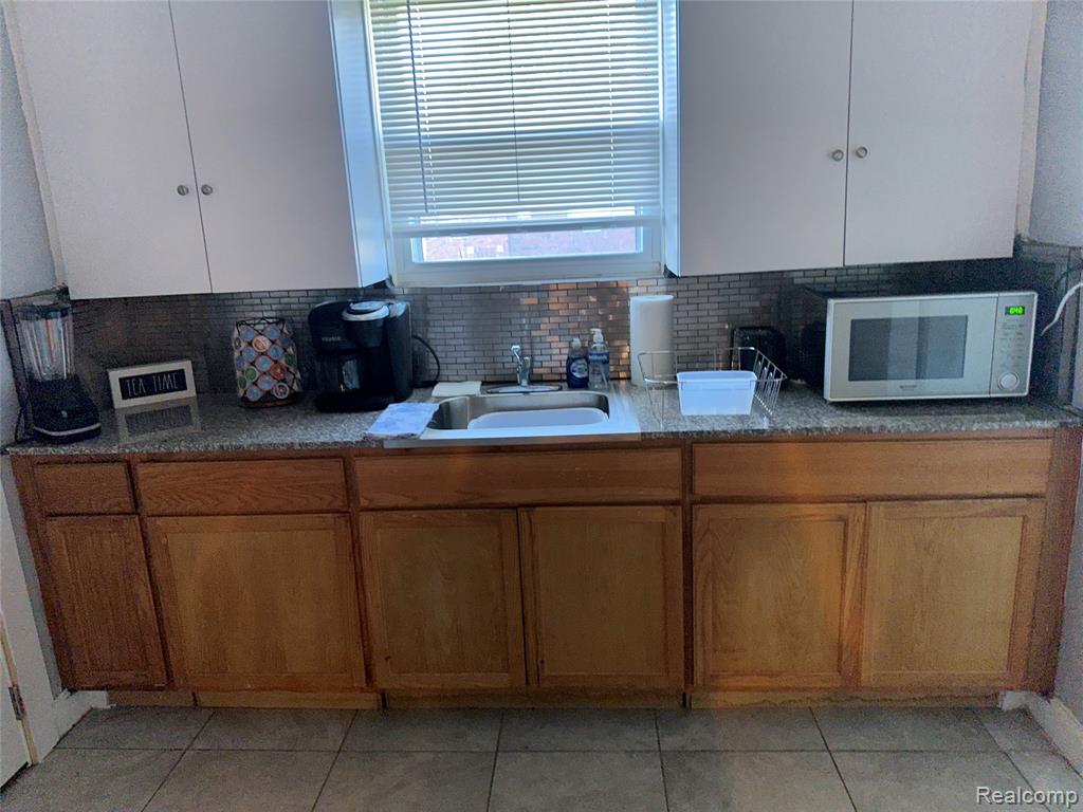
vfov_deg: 56.8
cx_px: 542
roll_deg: +2.2
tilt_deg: -11.7
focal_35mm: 24
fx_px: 751
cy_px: 406
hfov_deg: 71.6
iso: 50
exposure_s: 1/59
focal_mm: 6.86
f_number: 1.78
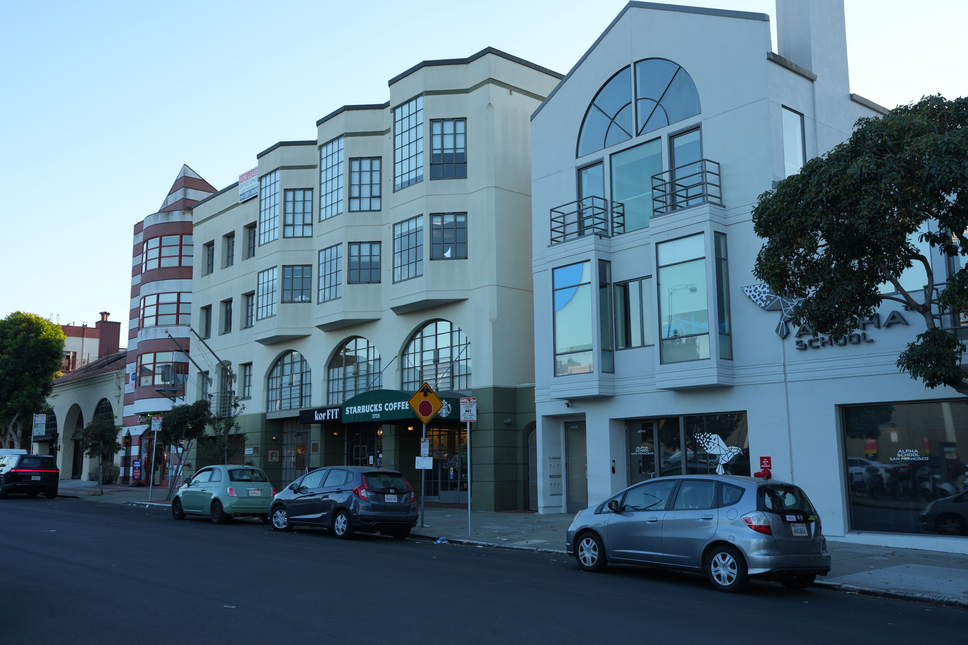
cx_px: 484
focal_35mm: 35
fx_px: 941
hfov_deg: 54.4
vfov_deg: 37.9
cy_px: 322
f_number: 2.8
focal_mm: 35
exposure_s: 1/500
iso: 160
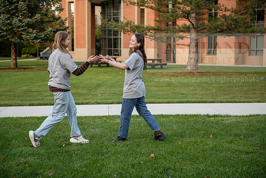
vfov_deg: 20.6
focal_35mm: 66
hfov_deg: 30.5
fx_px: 488
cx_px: 133
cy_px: 89
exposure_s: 1/320
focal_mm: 66
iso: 800
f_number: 3.2
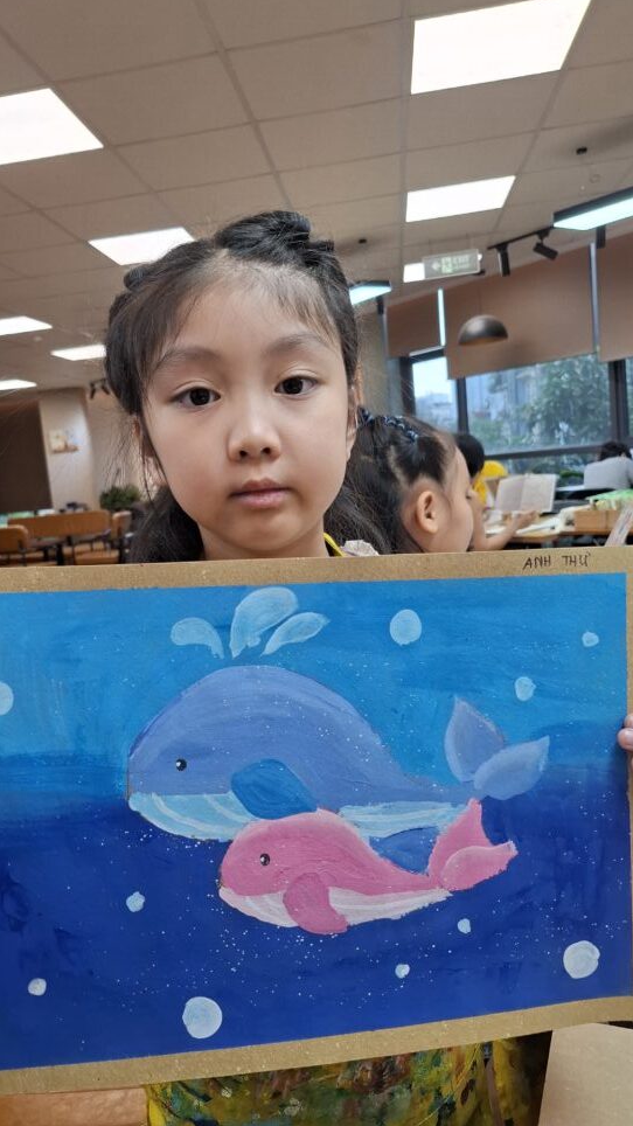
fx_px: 776
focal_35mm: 26
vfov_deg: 71.9
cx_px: 269
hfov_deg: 44.2
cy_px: 552
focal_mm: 5.54
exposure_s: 1/100
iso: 64
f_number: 1.8
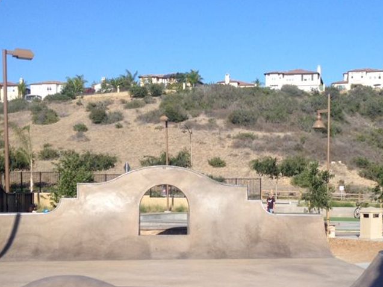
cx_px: 264
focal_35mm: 66
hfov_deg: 29.1
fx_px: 730
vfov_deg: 22.0
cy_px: 229
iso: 50
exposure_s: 1/1577
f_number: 2.4
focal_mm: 4.28
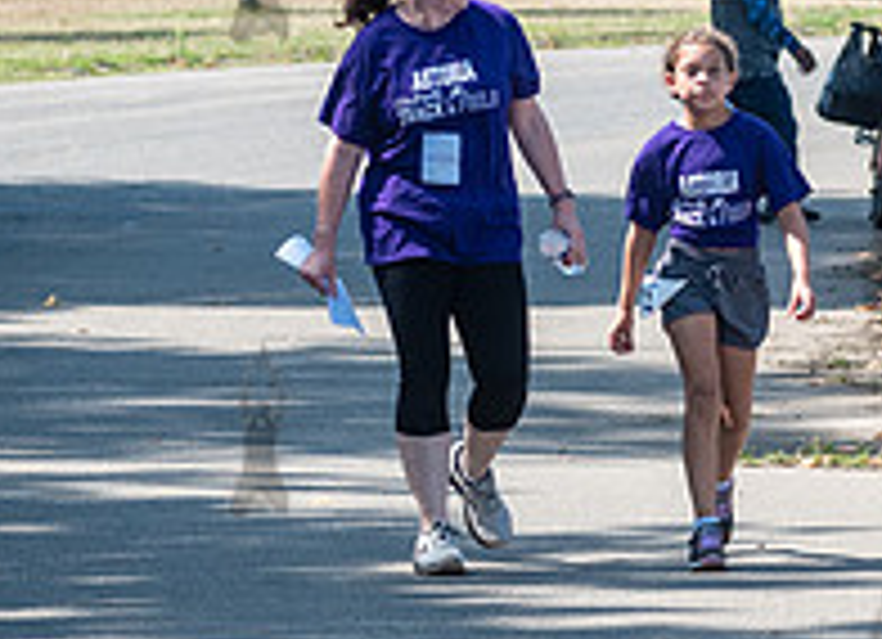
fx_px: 9313
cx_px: 701
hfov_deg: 5.4
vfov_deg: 3.9
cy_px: 202
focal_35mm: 370
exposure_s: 1/1600
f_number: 5
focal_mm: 105
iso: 500
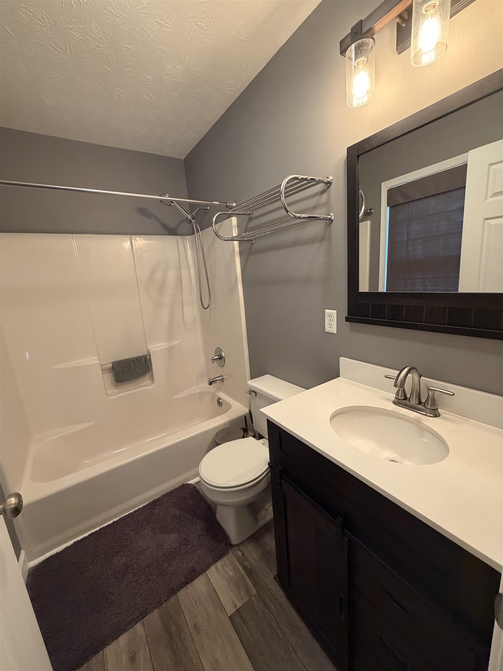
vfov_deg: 102.1
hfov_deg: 85.7
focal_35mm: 14
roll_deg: +4.2
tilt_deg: -11.7
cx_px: 252
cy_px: 336
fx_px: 271
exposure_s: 1/60
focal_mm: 2.22
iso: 640
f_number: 2.2
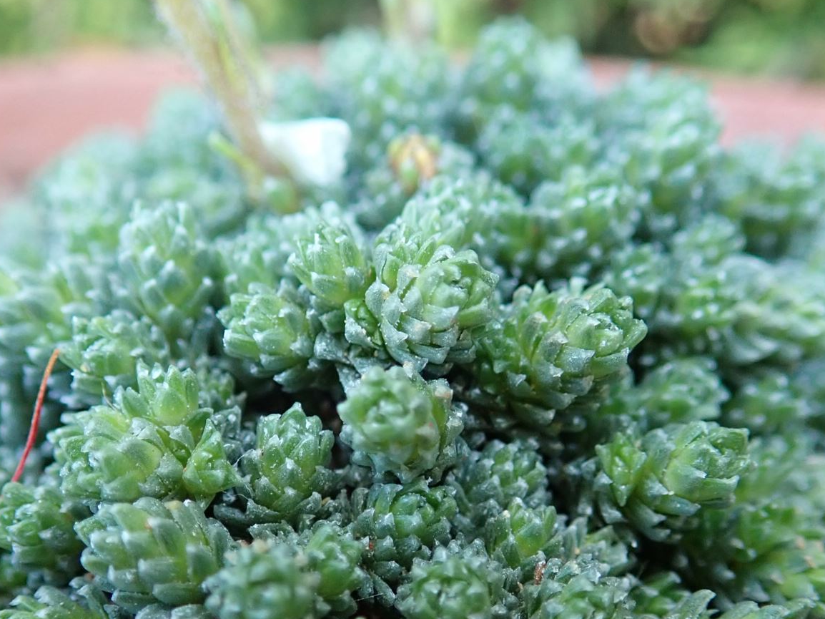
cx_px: 375
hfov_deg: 36.8
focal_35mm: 52
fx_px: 1239
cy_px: 413
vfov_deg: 27.8
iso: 320
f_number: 2.3
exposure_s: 1/125
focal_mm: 5.5
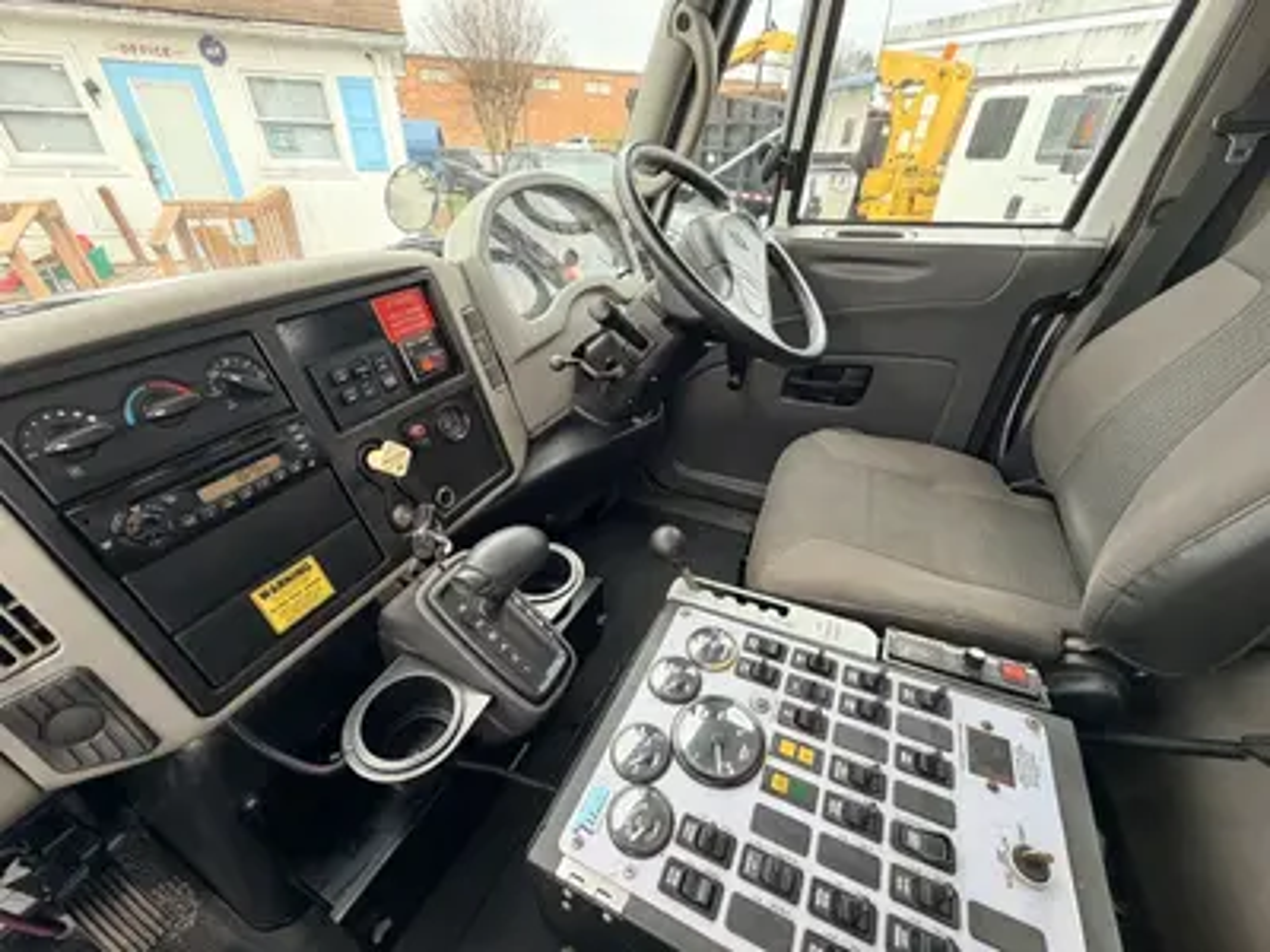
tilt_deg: -33.9
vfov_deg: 85.7
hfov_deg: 102.1
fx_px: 514
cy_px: 476
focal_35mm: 14
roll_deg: -2.5
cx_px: 635
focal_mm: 2.22
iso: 200
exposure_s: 1/121
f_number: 2.2
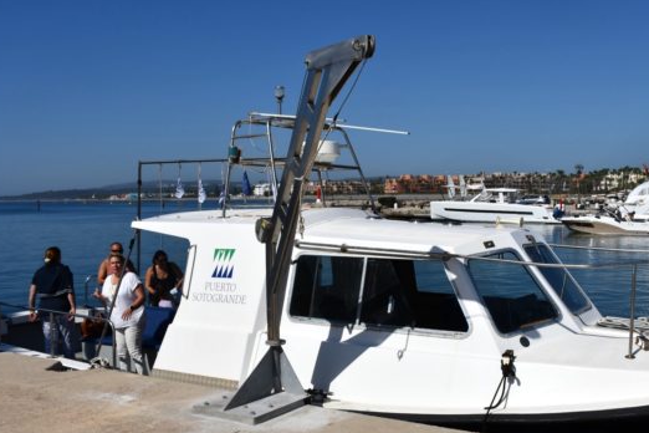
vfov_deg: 33.2
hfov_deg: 48.1
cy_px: 284
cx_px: 395
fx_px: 721
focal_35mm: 40
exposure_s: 1/500
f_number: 11
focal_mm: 20
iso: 100
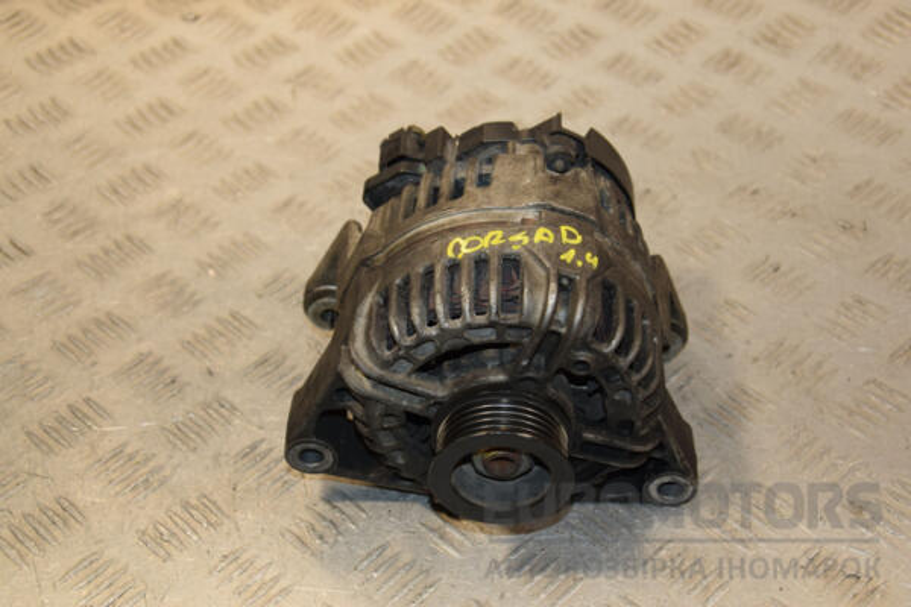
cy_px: 304
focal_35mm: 63
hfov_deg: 31.9
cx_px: 456
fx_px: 1594
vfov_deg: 21.6
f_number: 5
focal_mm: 42
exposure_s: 1/200
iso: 800
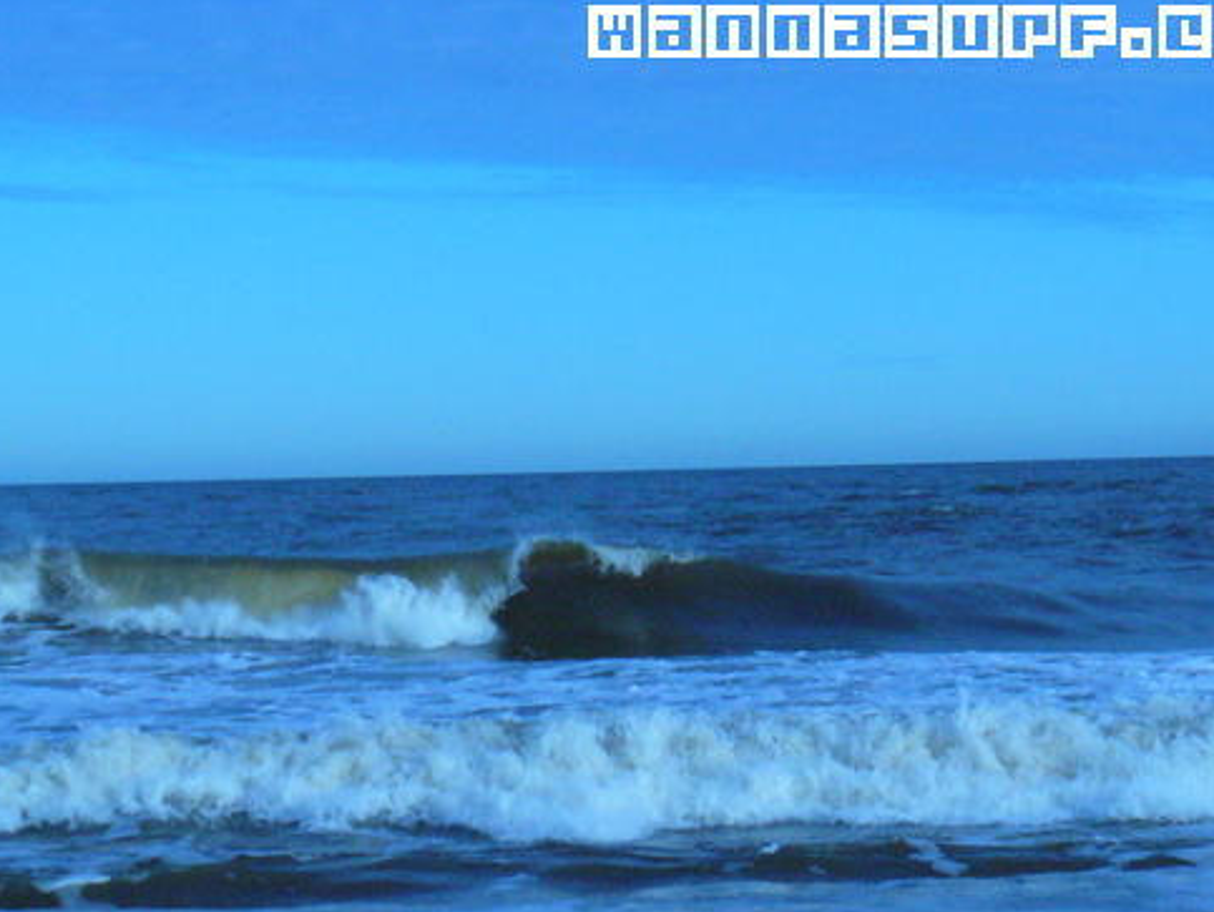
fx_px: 4703
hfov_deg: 14.7
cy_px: 510
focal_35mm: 134
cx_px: 680
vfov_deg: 11.1
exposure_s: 1/1000
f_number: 7.4
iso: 400
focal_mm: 19.4
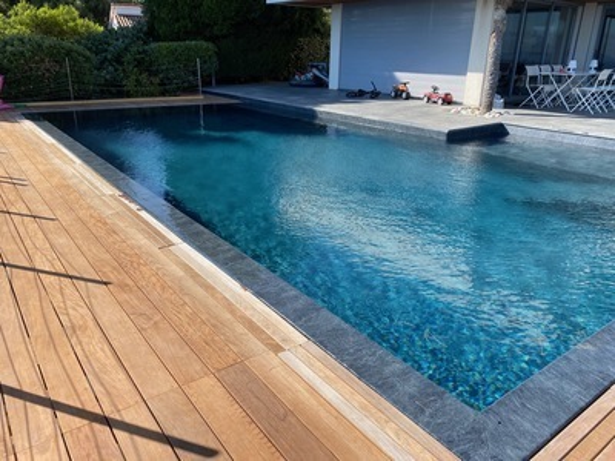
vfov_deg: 53.1
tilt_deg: -21.5
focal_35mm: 26
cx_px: 308
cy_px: 230
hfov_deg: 67.3
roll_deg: -0.4
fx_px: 462
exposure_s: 1/2028
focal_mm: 4.25
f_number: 1.8
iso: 32
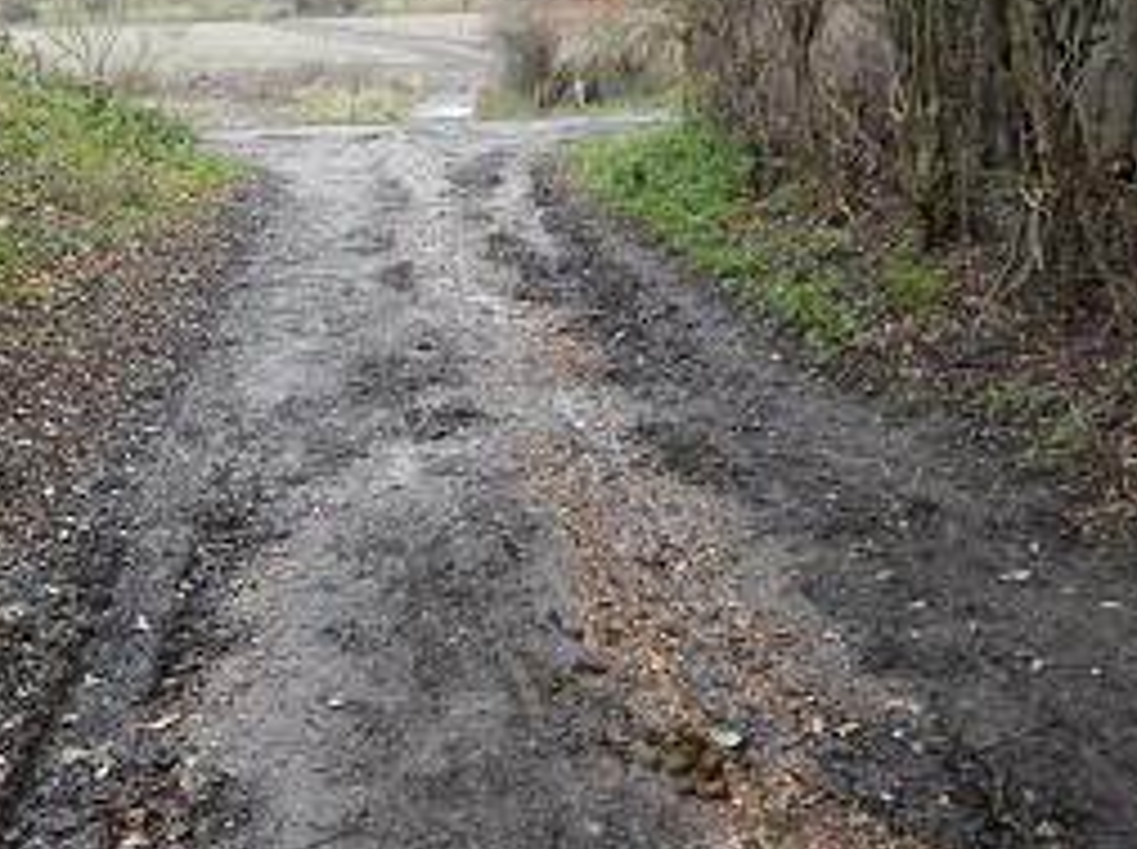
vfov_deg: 37.6
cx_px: 445
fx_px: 1246
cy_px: 386
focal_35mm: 38
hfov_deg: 48.7
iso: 800
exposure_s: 1/500
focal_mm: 4.3
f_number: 2.8
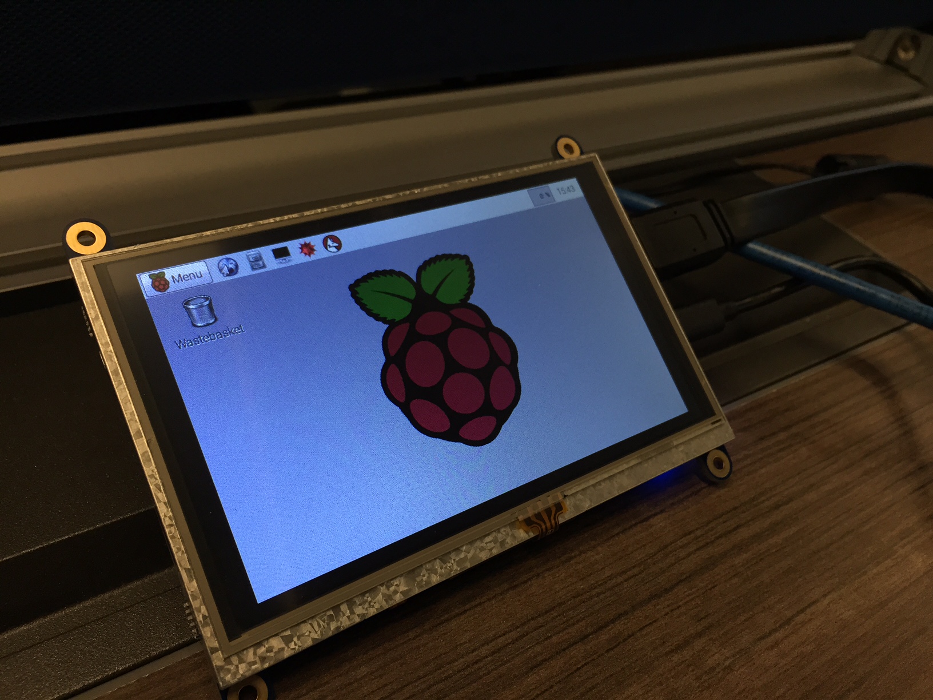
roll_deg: -11.6
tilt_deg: -39.1
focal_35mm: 29
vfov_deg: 48.2
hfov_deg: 61.7
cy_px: 350
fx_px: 782
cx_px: 466
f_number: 2.2
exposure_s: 1/30
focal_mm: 4.15
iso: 32
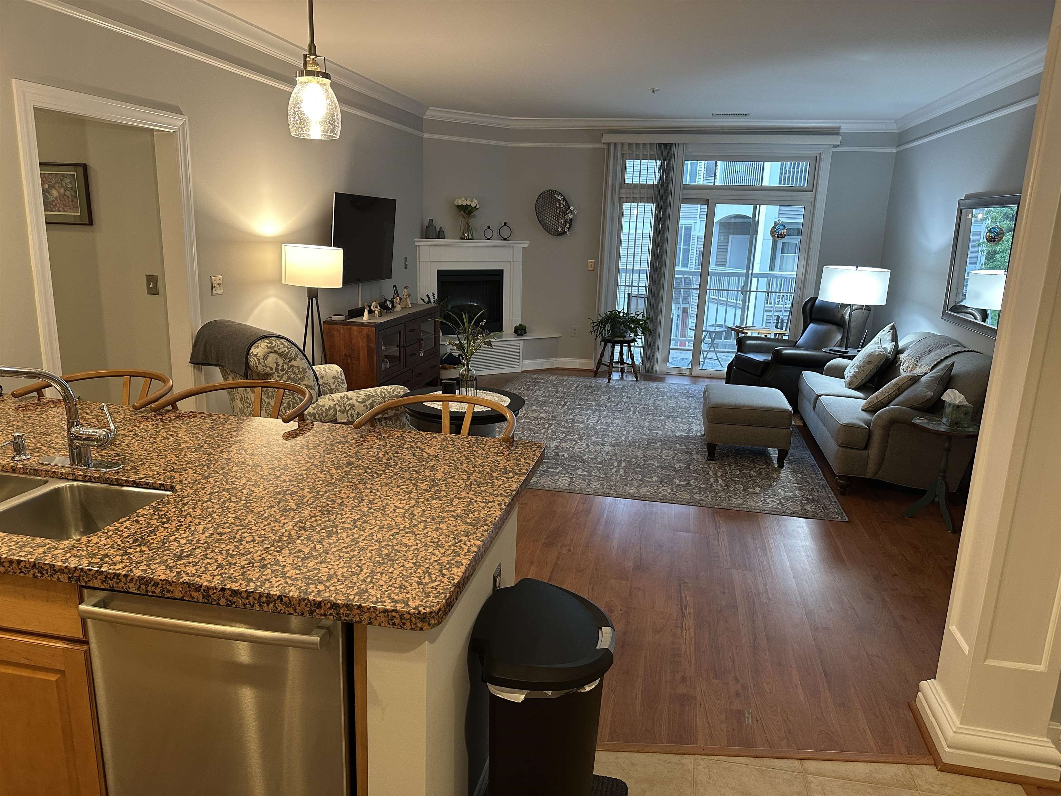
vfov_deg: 56.8
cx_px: 530
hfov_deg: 71.6
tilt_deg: -14.0
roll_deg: -2.1
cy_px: 398
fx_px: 736
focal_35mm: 24
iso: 250
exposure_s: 1/60
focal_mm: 6.86
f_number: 1.78
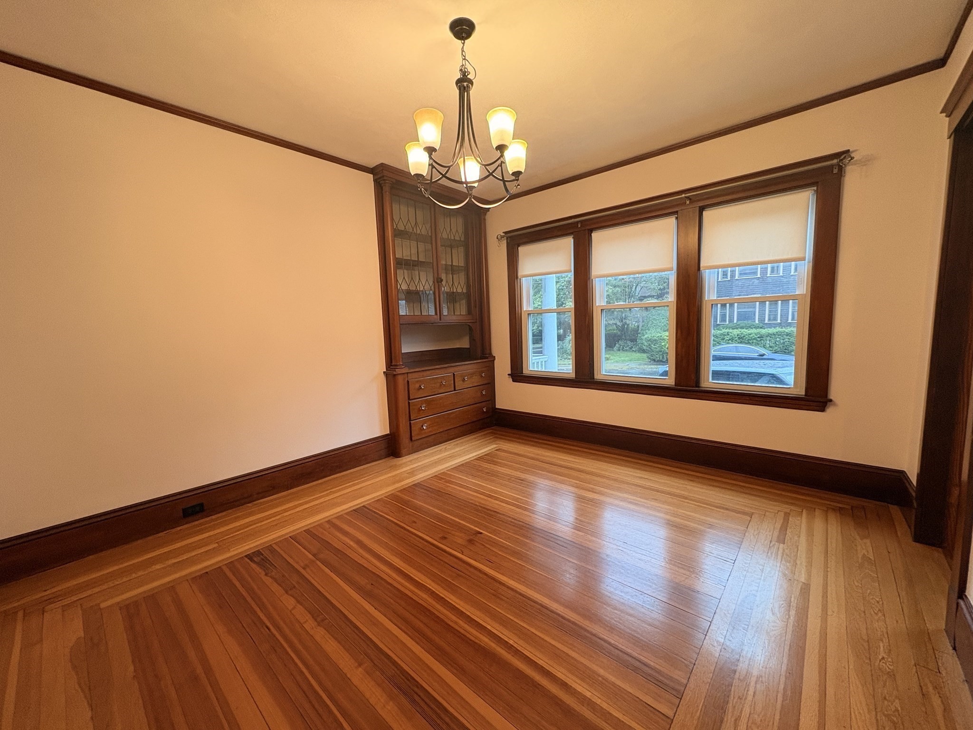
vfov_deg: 85.7
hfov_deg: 102.1
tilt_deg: -4.8
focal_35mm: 14
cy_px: 365
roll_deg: +2.6
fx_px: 394
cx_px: 486
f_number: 2.2
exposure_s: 1/60
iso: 250
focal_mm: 2.22
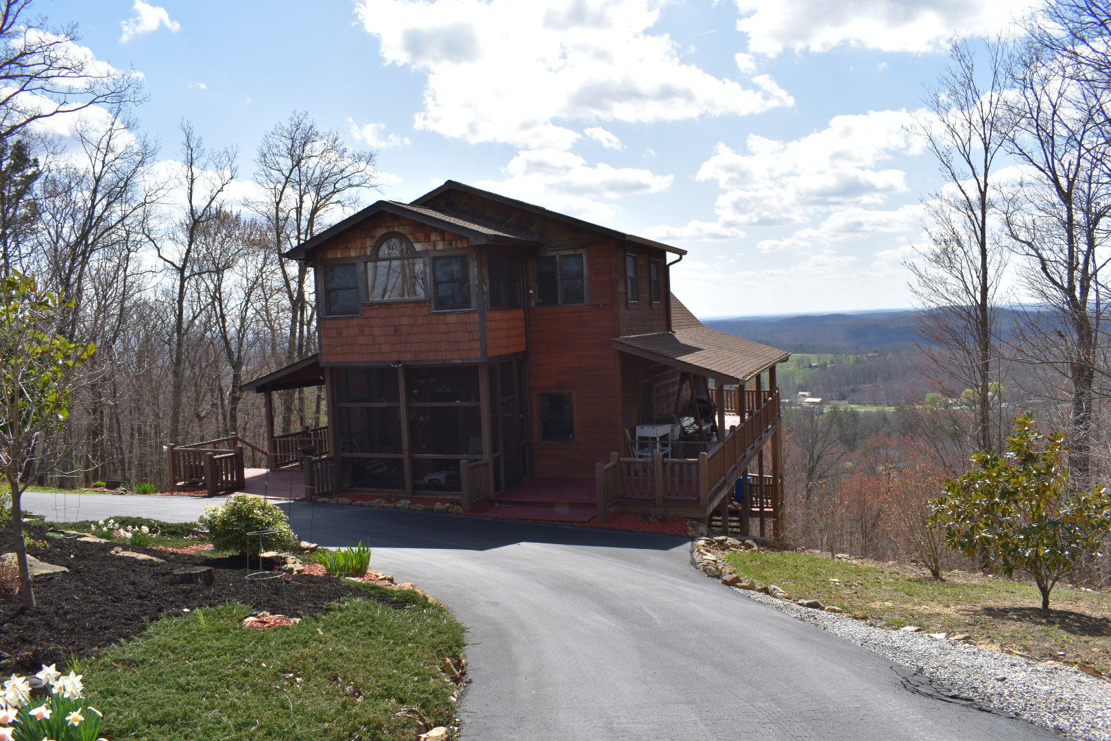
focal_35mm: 27
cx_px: 556
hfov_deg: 67.4
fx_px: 833
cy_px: 370
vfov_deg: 47.9
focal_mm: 18
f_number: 10
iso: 100
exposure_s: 1/200
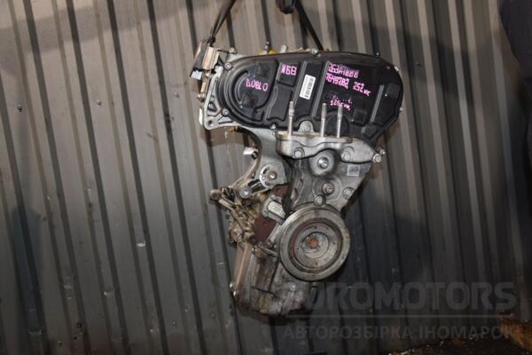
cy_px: 178
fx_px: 488
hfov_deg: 57.2
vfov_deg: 40.0
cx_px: 266
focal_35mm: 33
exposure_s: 1/60
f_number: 5
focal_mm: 22
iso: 800
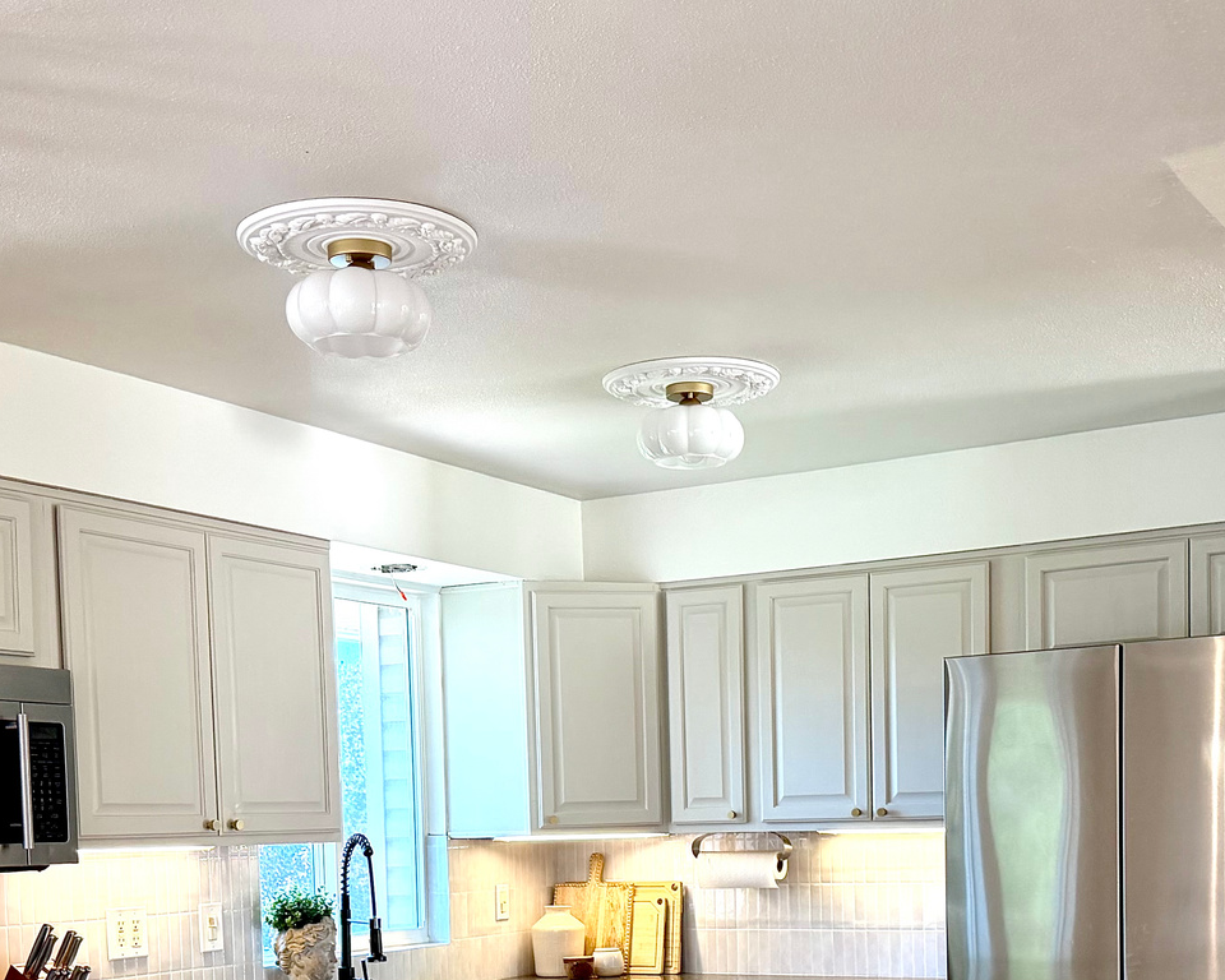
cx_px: 666
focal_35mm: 50
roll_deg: +0.8
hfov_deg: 37.3
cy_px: 920
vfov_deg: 28.8
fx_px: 1813
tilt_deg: -3.6
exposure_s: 1/133
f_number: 1.78
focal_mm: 6.76
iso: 160
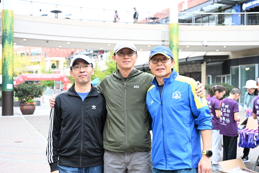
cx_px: 130
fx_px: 324
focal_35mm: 45
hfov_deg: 43.6
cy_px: 86
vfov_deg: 29.9
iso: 1600
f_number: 4
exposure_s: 1/200
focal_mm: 45
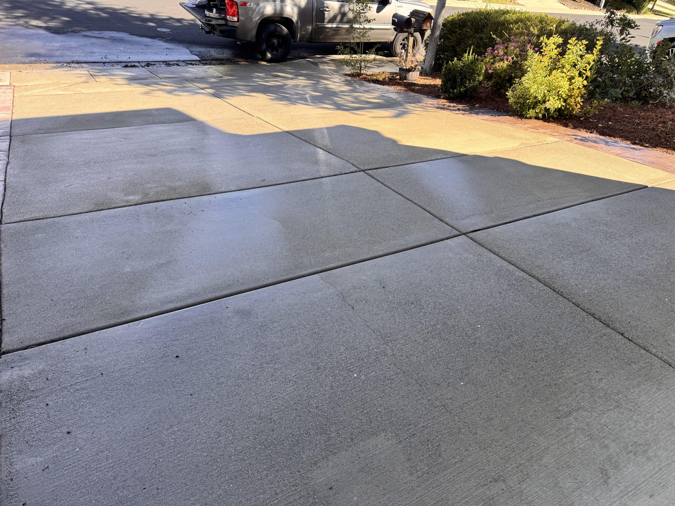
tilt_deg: -33.9
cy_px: 253
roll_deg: -4.5
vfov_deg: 56.8
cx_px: 338
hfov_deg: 71.6
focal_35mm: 24
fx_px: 468
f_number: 1.78
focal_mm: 6.76
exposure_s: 1/707
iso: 80
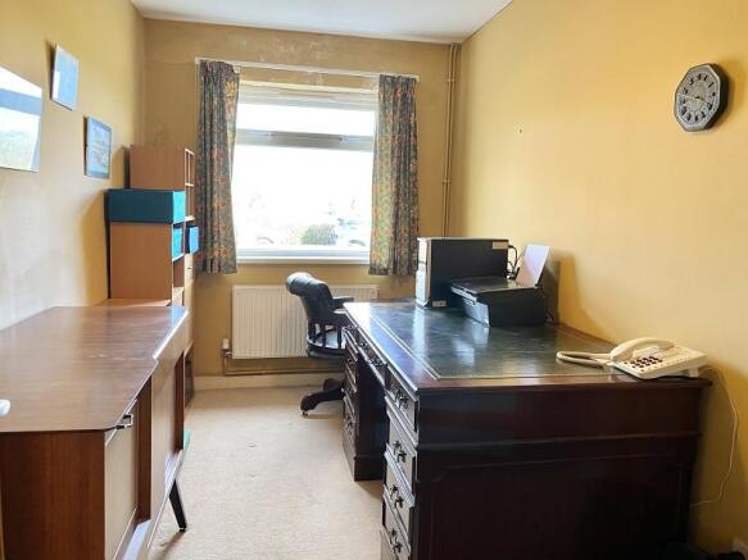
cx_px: 374
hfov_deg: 67.3
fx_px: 562
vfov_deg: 53.0
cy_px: 280
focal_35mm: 26
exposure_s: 1/50
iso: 125
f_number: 1.8
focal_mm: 4.25
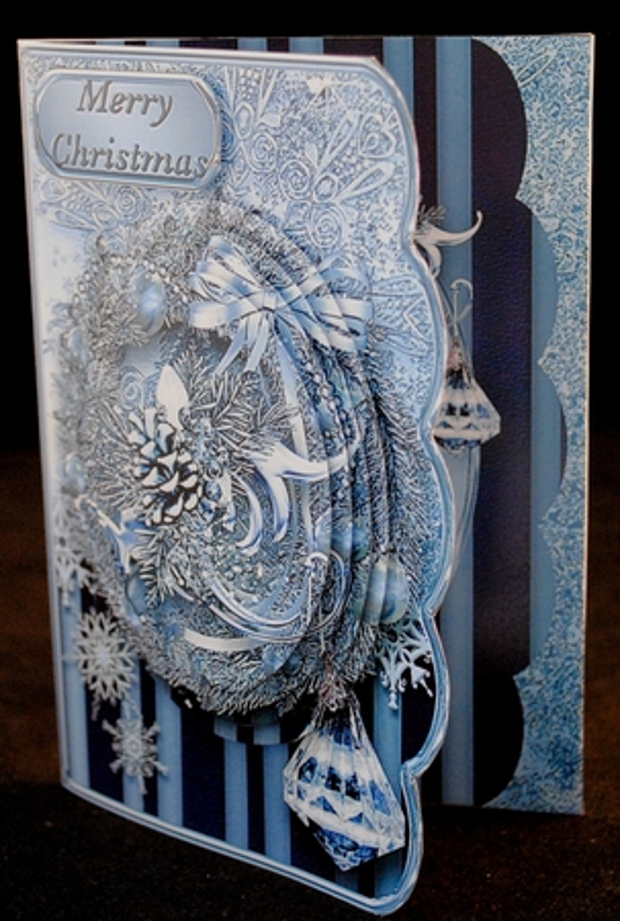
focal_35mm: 52
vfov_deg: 37.7
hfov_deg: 25.9
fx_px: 1347
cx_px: 310
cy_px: 460
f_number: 5
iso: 1600
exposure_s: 1/25
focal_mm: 35
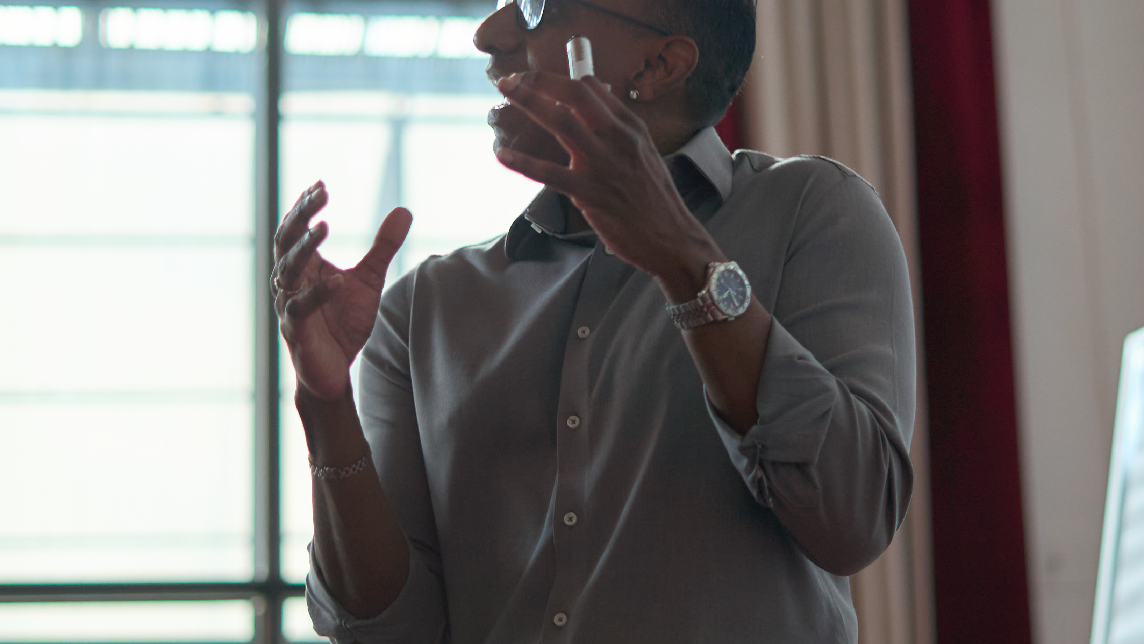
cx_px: 735
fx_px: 2943
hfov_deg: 21.9
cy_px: 255
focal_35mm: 97
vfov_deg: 12.5
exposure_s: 1/125
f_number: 1.8
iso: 320
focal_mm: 50
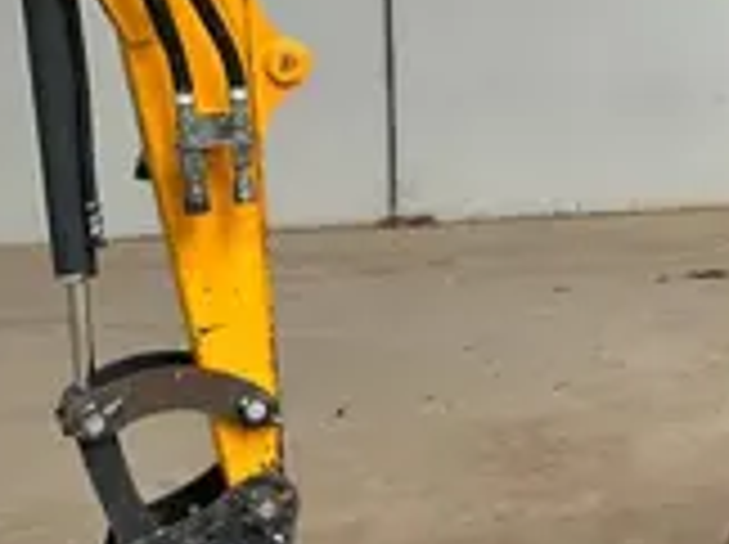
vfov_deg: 17.1
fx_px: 1808
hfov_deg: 20.6
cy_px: 198
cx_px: 968
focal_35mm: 86
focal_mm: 3
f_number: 1.8
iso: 64
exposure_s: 1/62
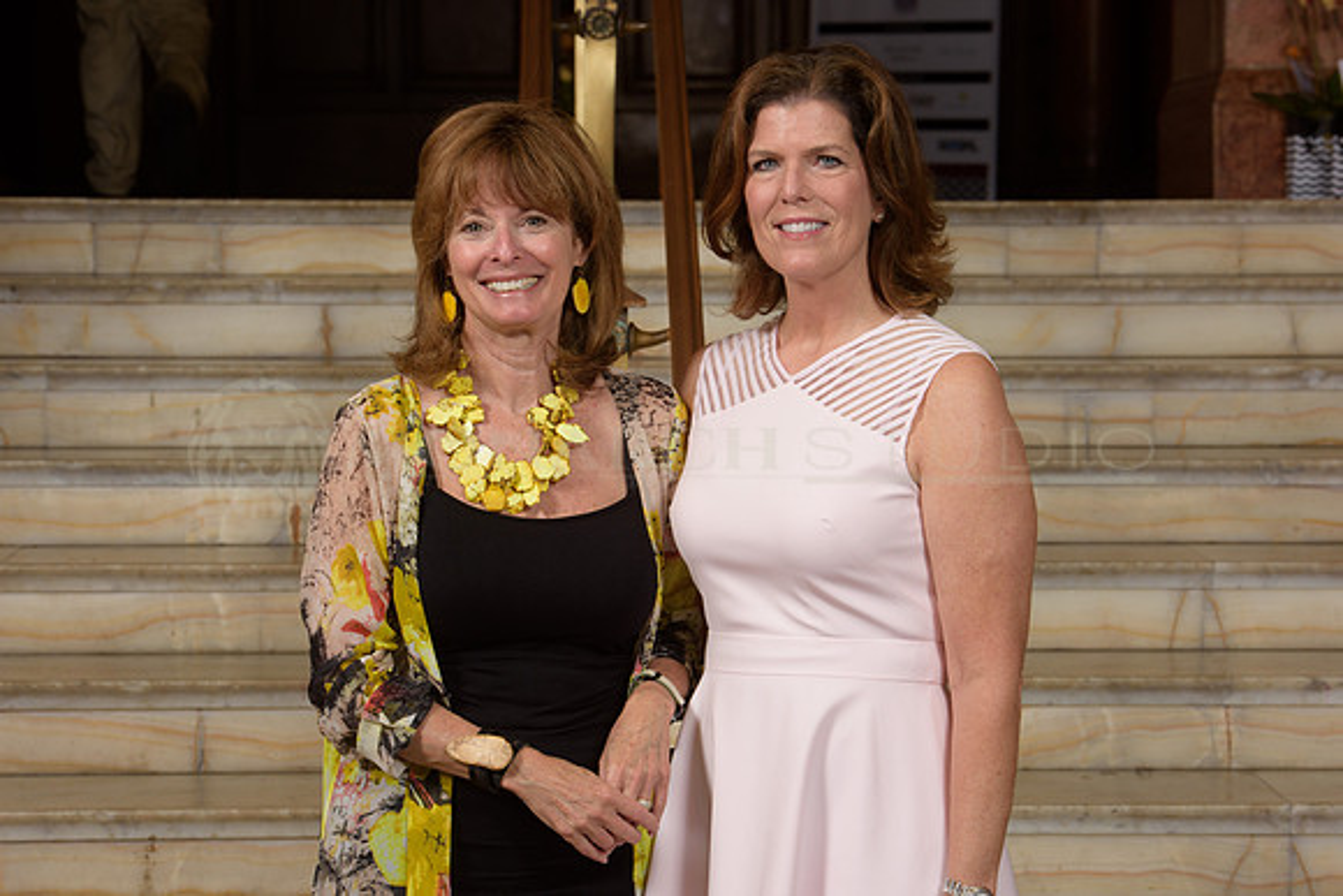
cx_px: 687
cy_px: 445
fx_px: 3940
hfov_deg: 19.3
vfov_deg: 13.0
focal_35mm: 106
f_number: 10
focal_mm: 102
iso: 200
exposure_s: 1/15
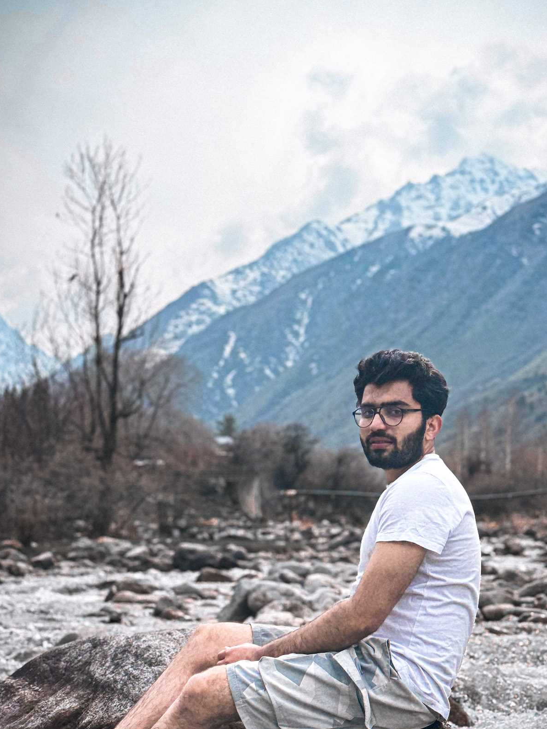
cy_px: 463
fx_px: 1307
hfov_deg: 23.6
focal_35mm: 62
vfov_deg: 31.0
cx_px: 313
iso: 64
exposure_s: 1/5800
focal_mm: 6.76
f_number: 1.8
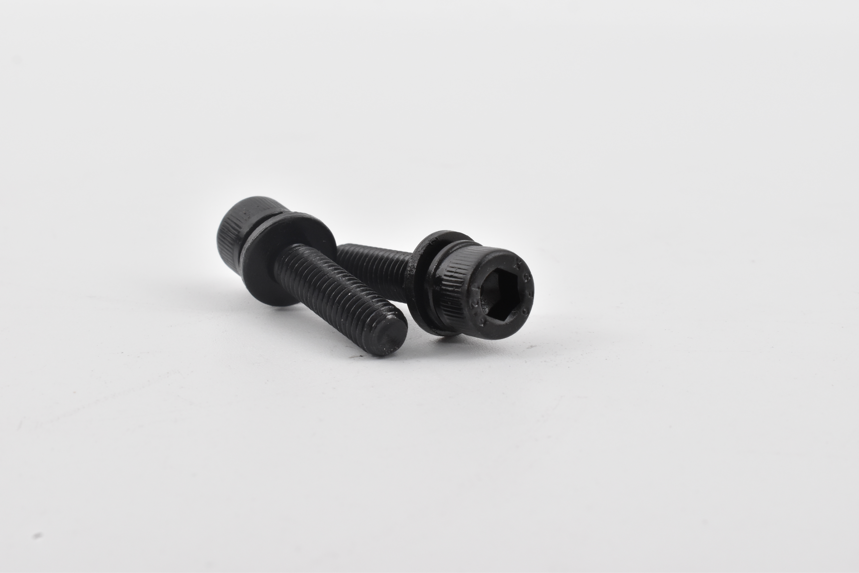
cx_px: 430
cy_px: 286
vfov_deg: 21.6
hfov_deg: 31.9
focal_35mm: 63
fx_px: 1503
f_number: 20
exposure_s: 1/100
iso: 900
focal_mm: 42
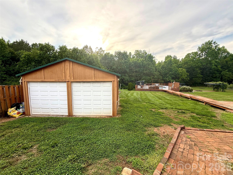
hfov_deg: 102.1
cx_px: 116
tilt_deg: -4.6
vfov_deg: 85.7
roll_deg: -0.1
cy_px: 88
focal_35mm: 14
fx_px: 94
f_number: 2.2
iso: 64
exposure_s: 1/413
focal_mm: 2.22
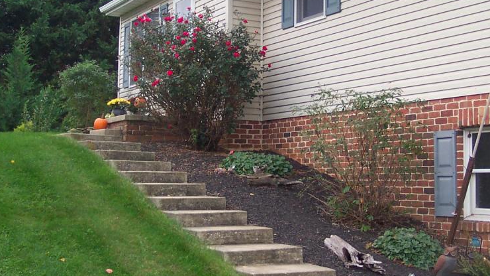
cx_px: 342
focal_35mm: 62
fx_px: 805
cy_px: 107
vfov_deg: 19.4
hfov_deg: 33.4
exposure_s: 1/350
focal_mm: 8
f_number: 2.8
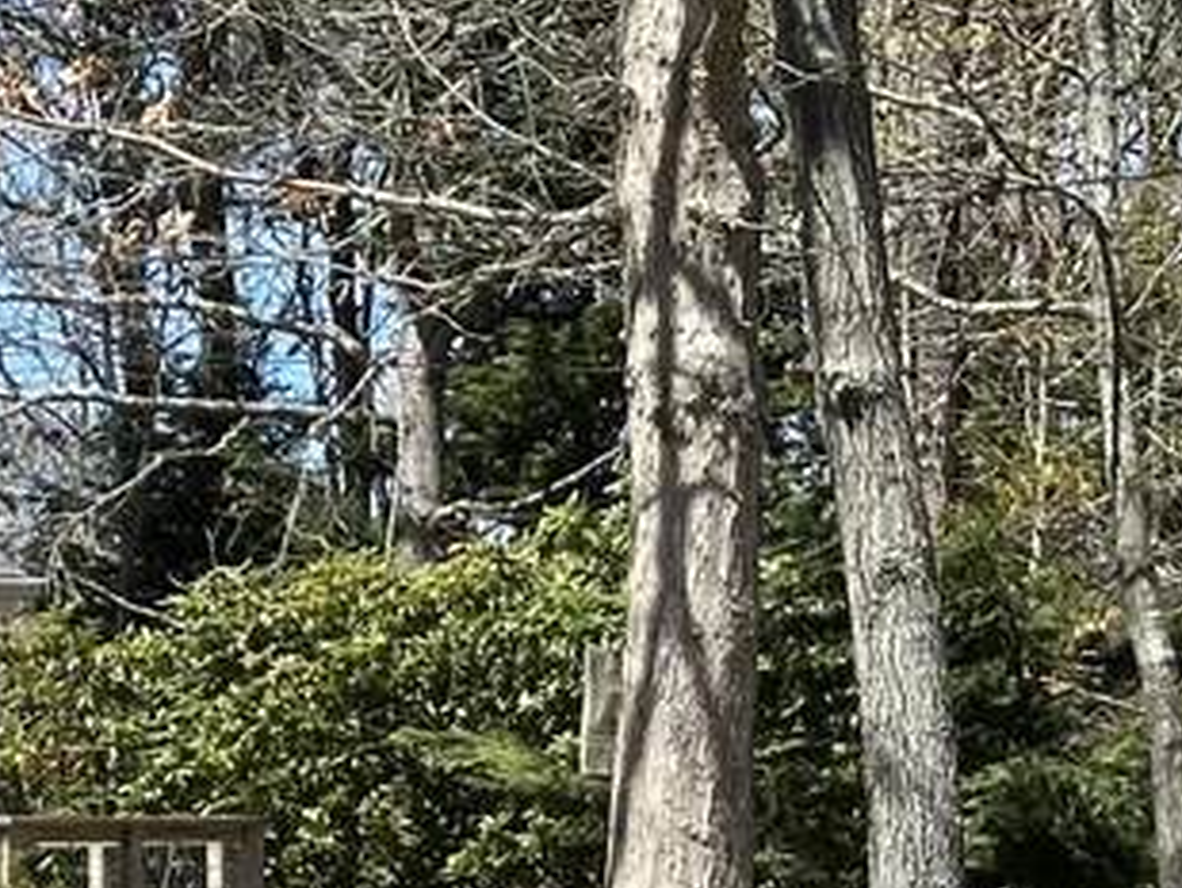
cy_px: 915
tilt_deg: +0.5
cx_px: -654
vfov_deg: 7.4
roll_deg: -0.1
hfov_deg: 9.6
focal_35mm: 199
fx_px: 6798
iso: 64
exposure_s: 1/2410
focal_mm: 6.86
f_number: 1.78
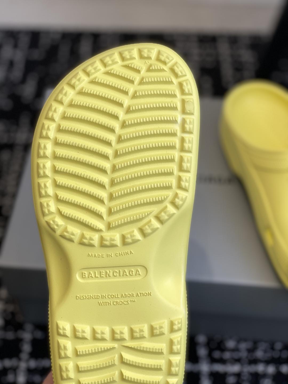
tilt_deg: -49.3
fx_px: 577
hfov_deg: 28.0
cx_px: 144
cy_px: 192
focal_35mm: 52
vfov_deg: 36.8
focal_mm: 6
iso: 20
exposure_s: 1/128
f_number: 2
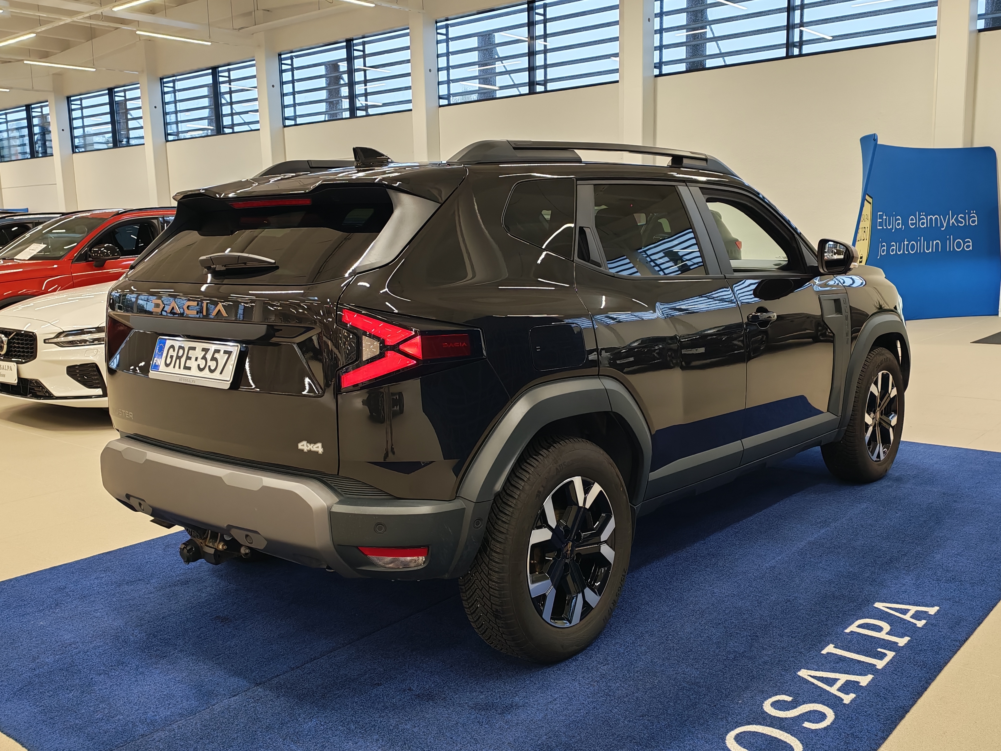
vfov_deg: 41.8
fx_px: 983
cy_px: 376
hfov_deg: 54.0
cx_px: 500
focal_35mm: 34
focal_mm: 6.12
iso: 200
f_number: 1.9
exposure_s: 1/100
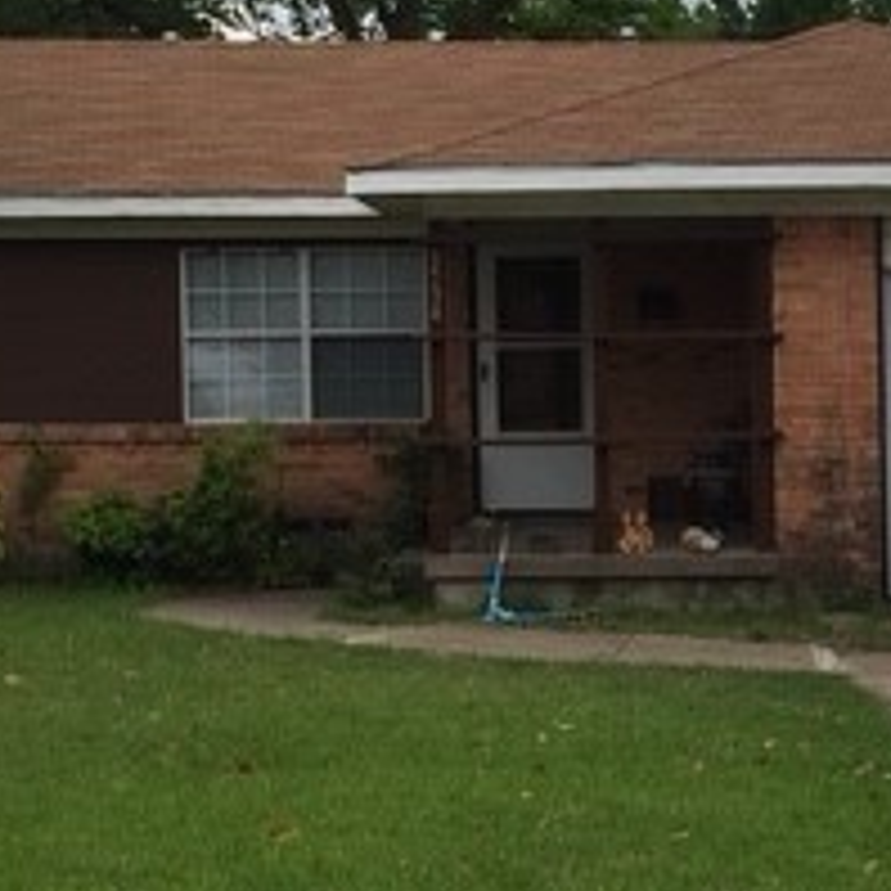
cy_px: 346
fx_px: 2417
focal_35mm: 83
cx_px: 544
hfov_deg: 20.9
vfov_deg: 20.9
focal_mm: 4.15
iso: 32
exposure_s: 1/2639
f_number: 2.2
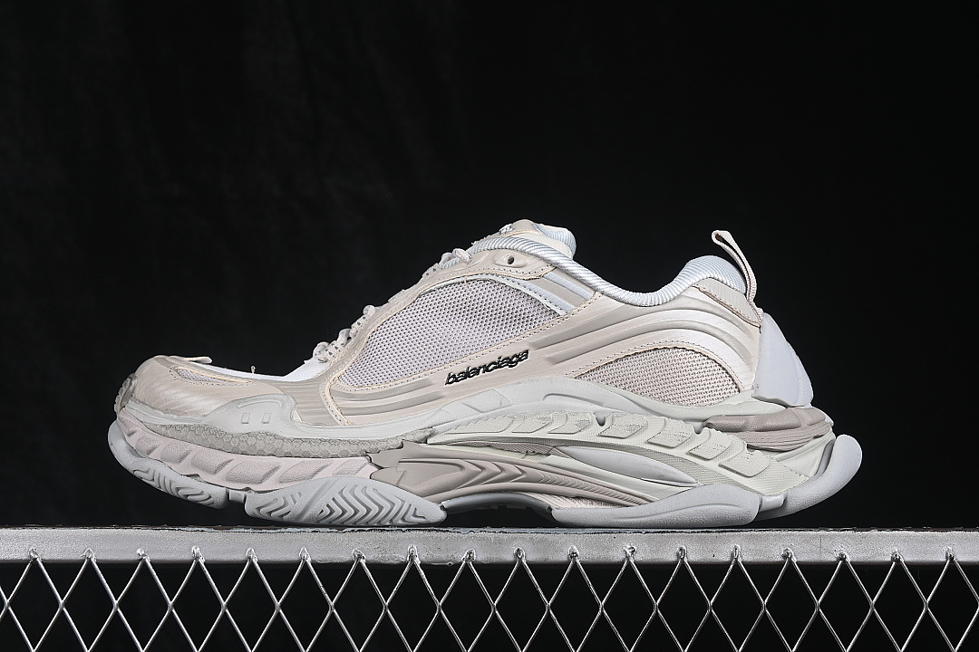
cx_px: 490
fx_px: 2039
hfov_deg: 27.0
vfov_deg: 18.2
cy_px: 326
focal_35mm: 75
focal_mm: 50
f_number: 8
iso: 160
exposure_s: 1/80
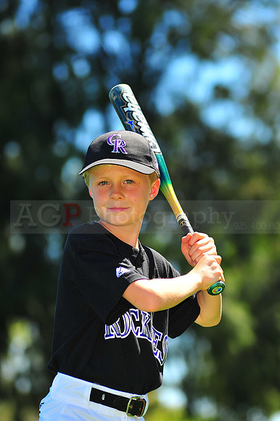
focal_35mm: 180
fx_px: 2102
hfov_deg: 7.6
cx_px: 140
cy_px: 210
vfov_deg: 11.4
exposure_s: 1/640
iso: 200
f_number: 5
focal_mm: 180
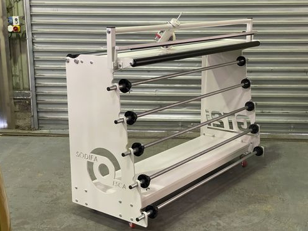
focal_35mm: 53
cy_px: 114
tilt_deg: -13.3
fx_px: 471
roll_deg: +0.4
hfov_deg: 36.2
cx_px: 154
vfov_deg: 27.5
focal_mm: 6
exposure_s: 1/50
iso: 640
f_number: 2
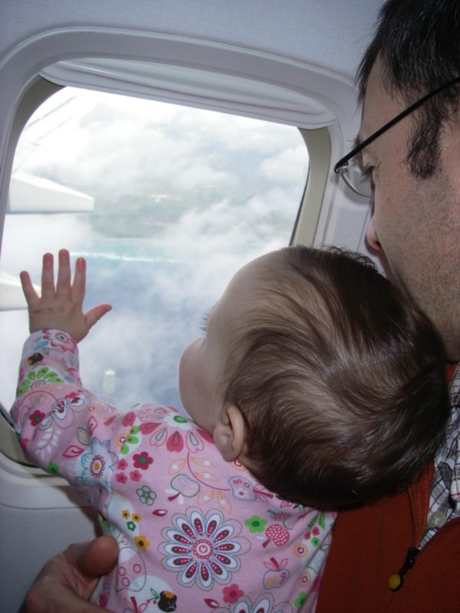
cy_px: 306
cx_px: 230
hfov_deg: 37.7
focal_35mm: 38
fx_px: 673
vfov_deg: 49.0
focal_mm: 6.3
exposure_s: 1/320
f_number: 3.3
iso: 64
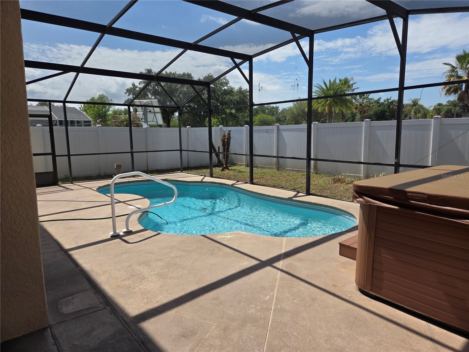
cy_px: 176
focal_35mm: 23
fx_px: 312
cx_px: 234
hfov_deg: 73.9
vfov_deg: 58.9
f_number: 1.8
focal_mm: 5.4
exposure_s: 1/4274
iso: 80
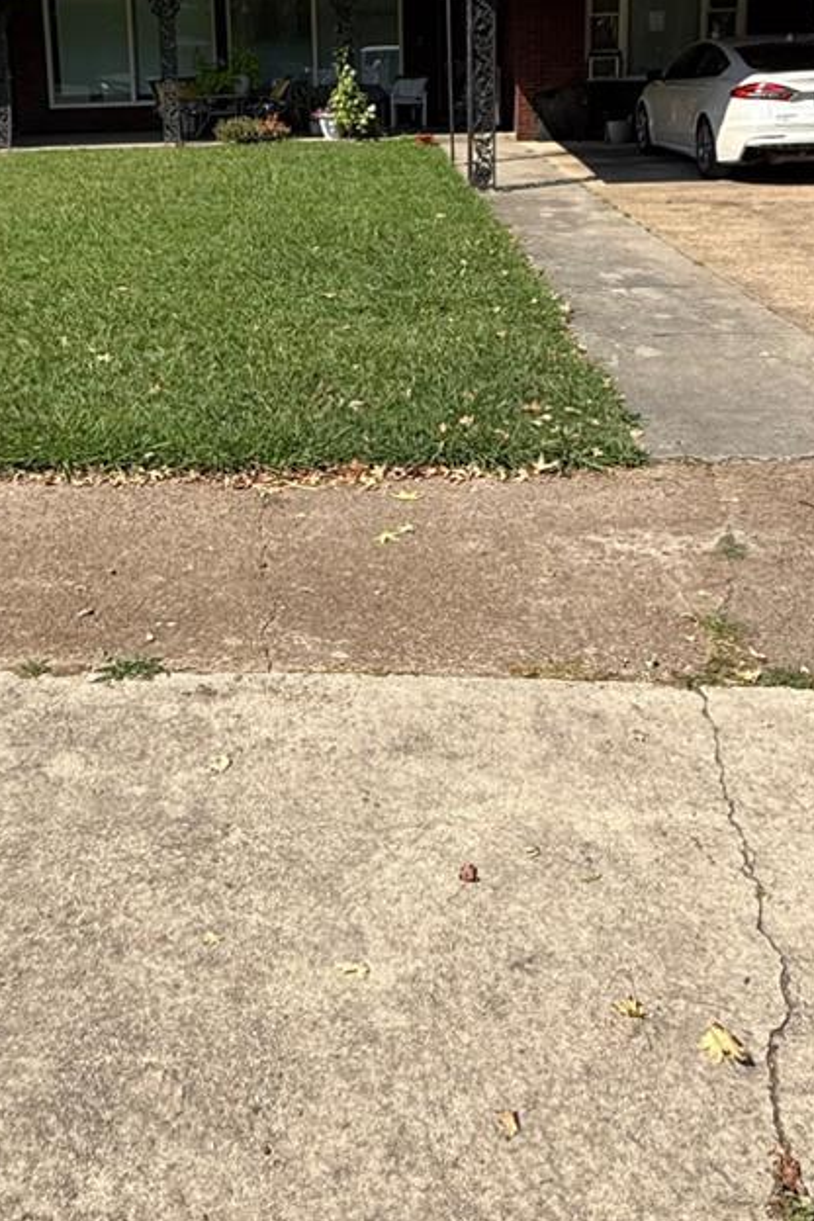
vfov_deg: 51.9
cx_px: 263
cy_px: 294
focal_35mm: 35
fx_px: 1187
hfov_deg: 37.4
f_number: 2.2
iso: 50
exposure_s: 1/1745
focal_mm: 2.22
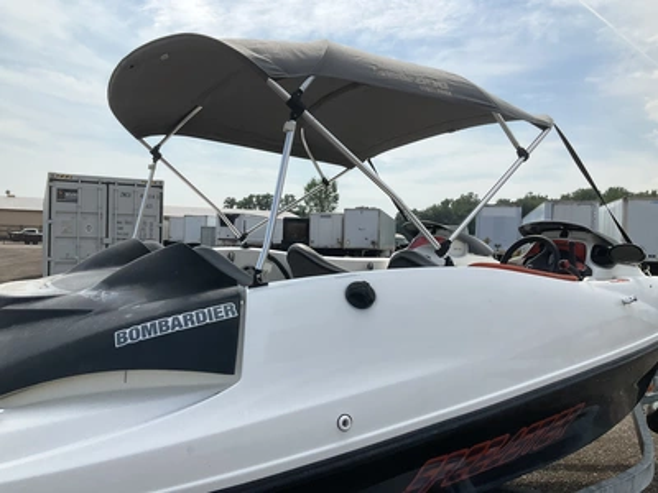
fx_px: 551
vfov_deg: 48.2
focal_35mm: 29
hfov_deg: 61.7
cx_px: 329
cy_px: 246
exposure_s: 1/2320
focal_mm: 3
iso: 25
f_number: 1.8
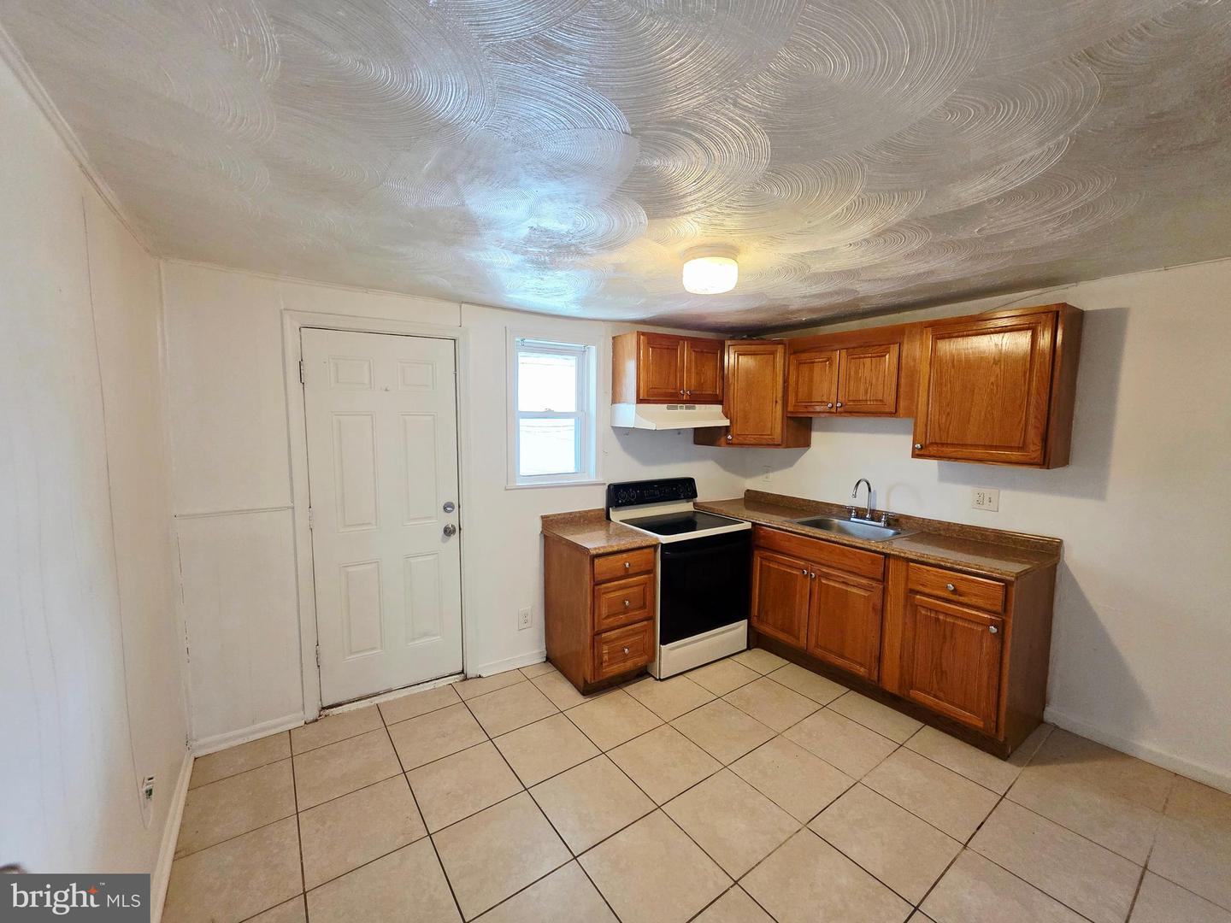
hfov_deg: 106.2
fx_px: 462
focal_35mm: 13
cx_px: 616
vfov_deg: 89.9
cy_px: 462
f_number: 1.9
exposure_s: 1/120
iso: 320
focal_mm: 2.2
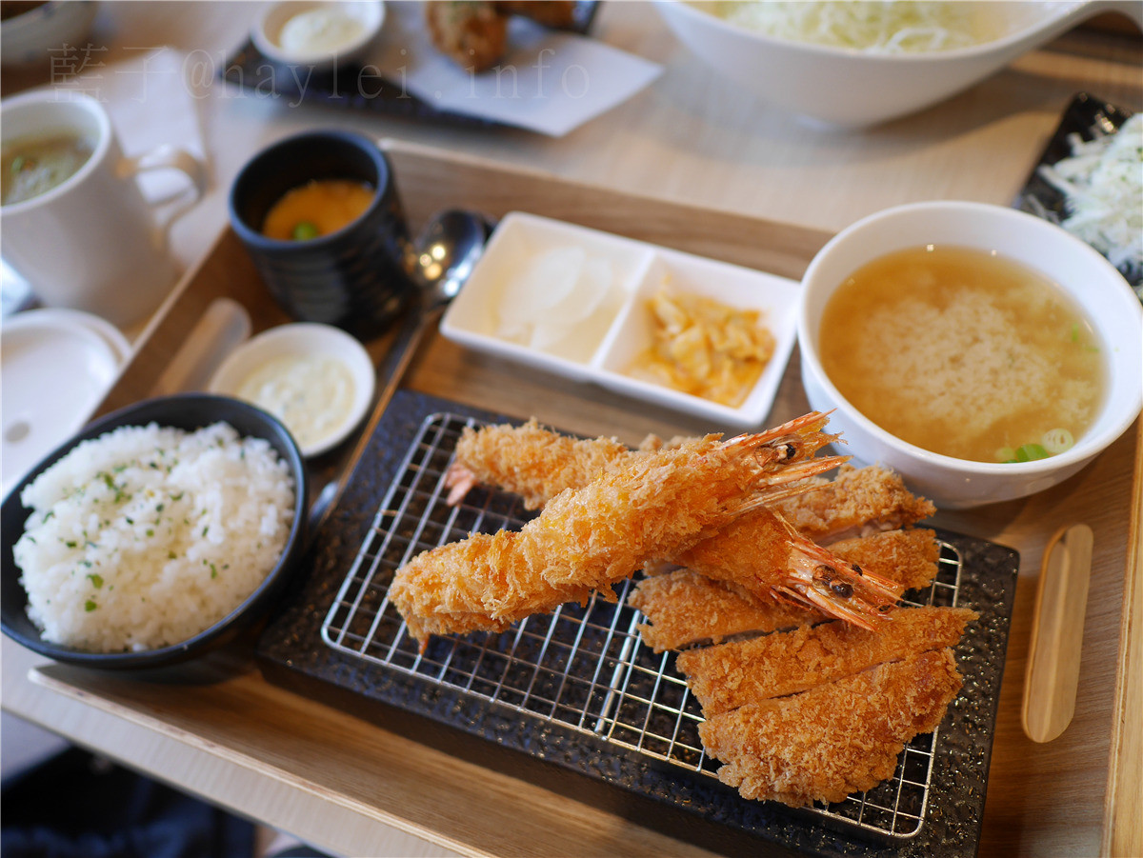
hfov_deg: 59.9
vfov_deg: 46.8
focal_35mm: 30
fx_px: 991
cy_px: 429
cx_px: 572
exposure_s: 1/125
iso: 200
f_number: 1.8
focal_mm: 15
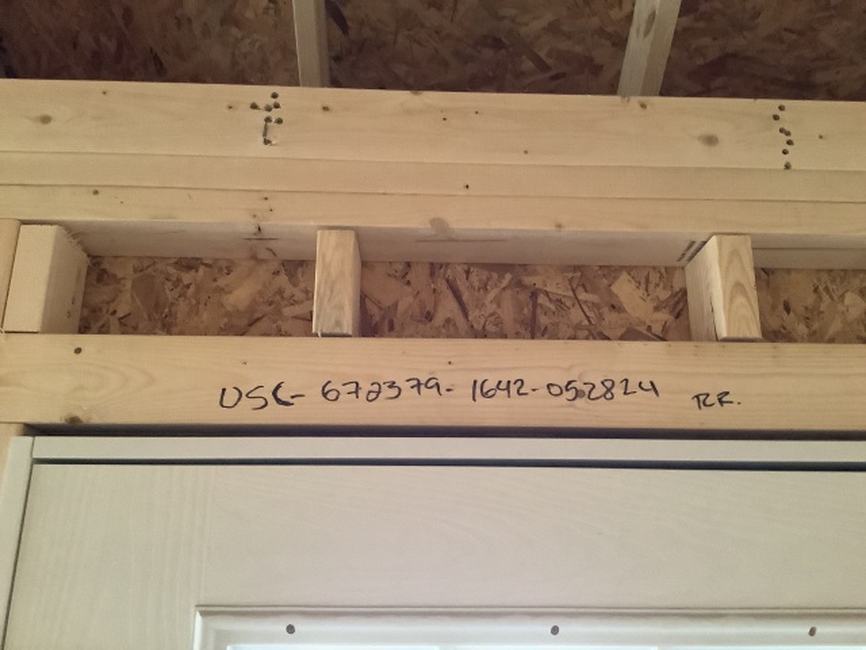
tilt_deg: +18.1
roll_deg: +0.0
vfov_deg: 45.4
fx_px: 776
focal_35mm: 31
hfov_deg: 58.4
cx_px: 433
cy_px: 325
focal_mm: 3.3
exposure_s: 1/30
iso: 500
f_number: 2.4
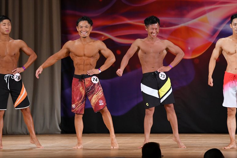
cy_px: 79
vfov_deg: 5.7
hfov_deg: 8.6
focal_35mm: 240
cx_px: 118
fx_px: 1579
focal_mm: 160
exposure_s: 1/400
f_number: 5.6
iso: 3200
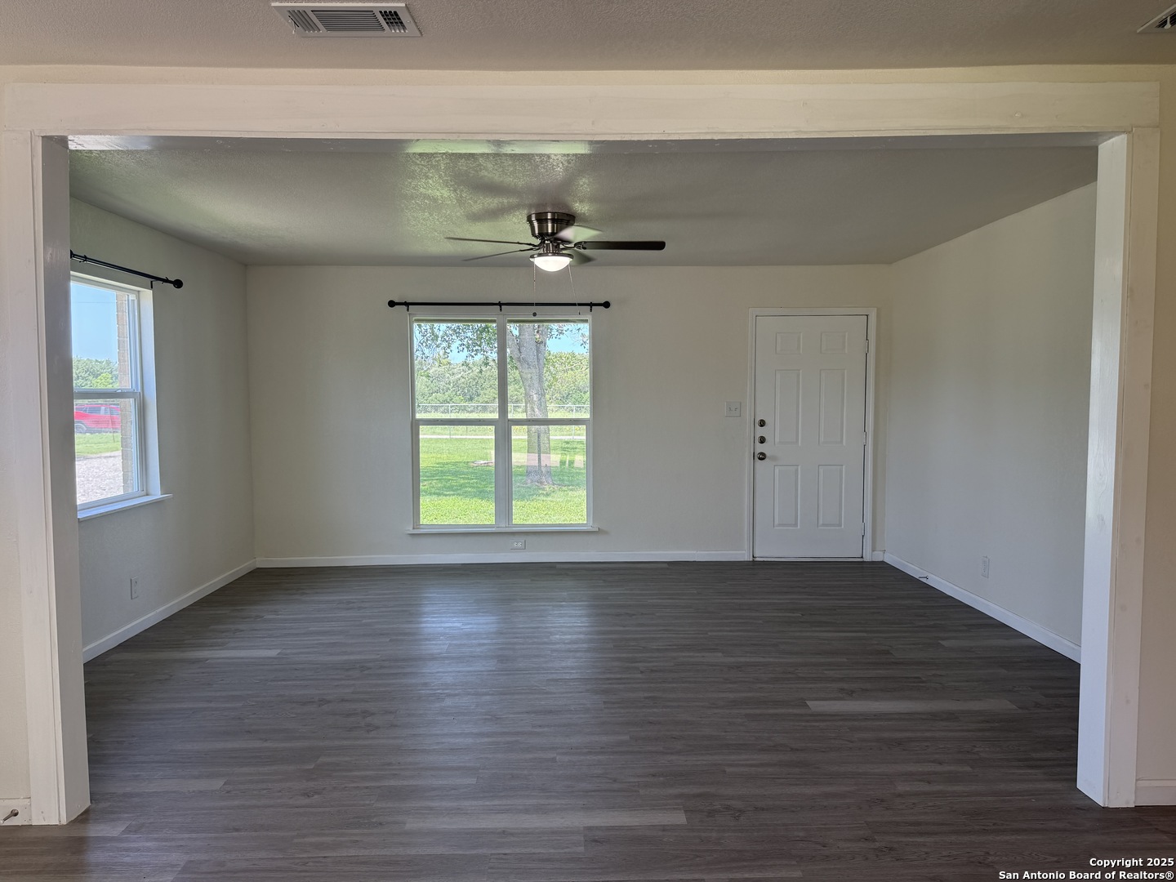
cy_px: 441
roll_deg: -0.4
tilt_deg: -4.3
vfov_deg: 56.8
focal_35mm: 24
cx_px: 588
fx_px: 815
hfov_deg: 71.6
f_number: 1.78
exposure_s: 1/167
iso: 80
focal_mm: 6.76
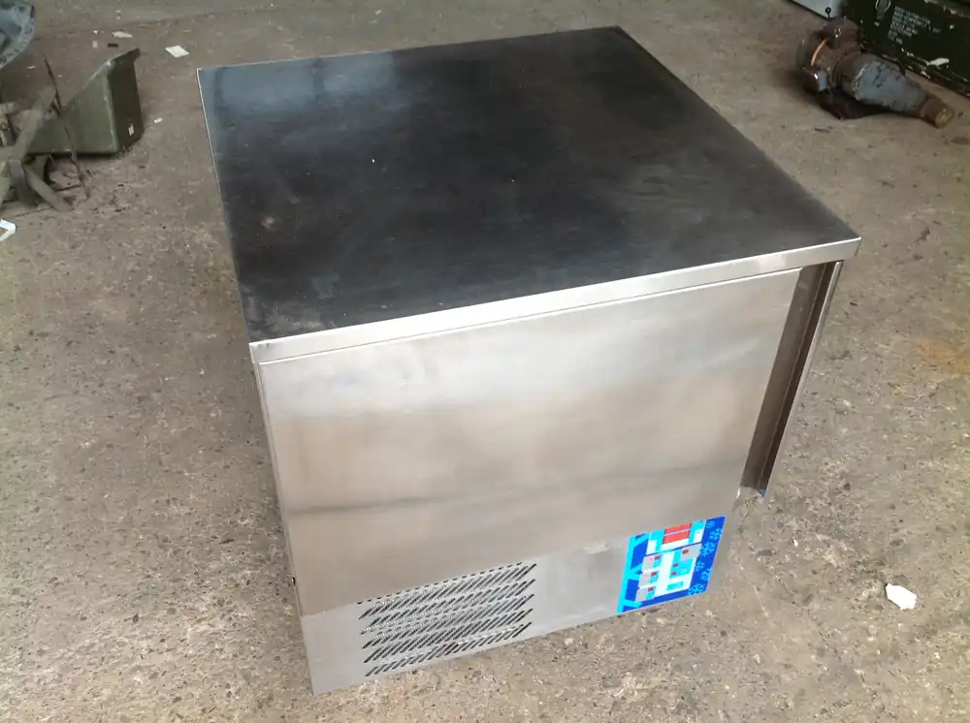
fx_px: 979
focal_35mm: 35
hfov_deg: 52.7
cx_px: 485
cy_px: 362
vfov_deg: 40.6
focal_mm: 4.28
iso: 64
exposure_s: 1/40
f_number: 2.4
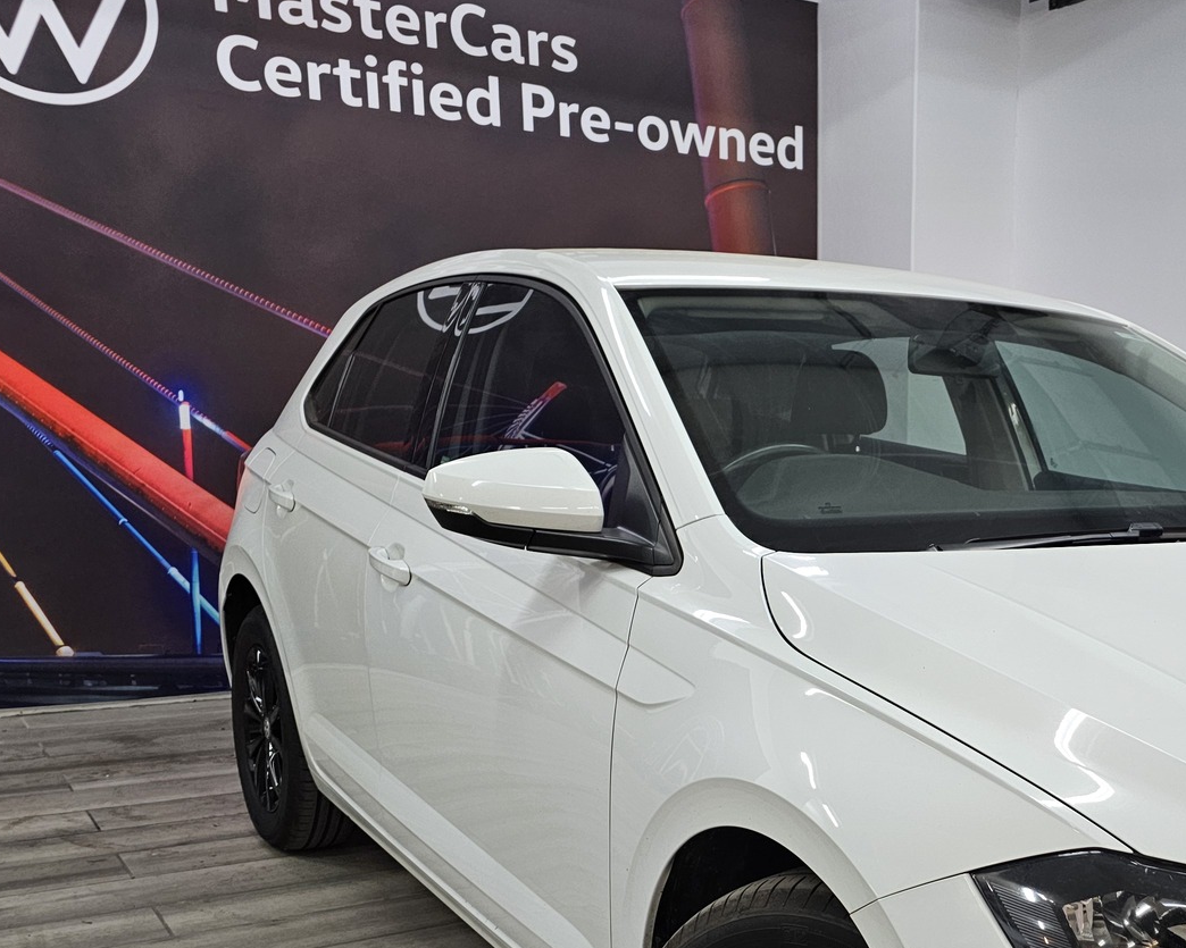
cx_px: 980
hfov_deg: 40.8
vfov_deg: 34.1
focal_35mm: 43
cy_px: 718
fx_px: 1509
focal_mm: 6.3
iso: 200
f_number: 1.7
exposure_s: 1/100
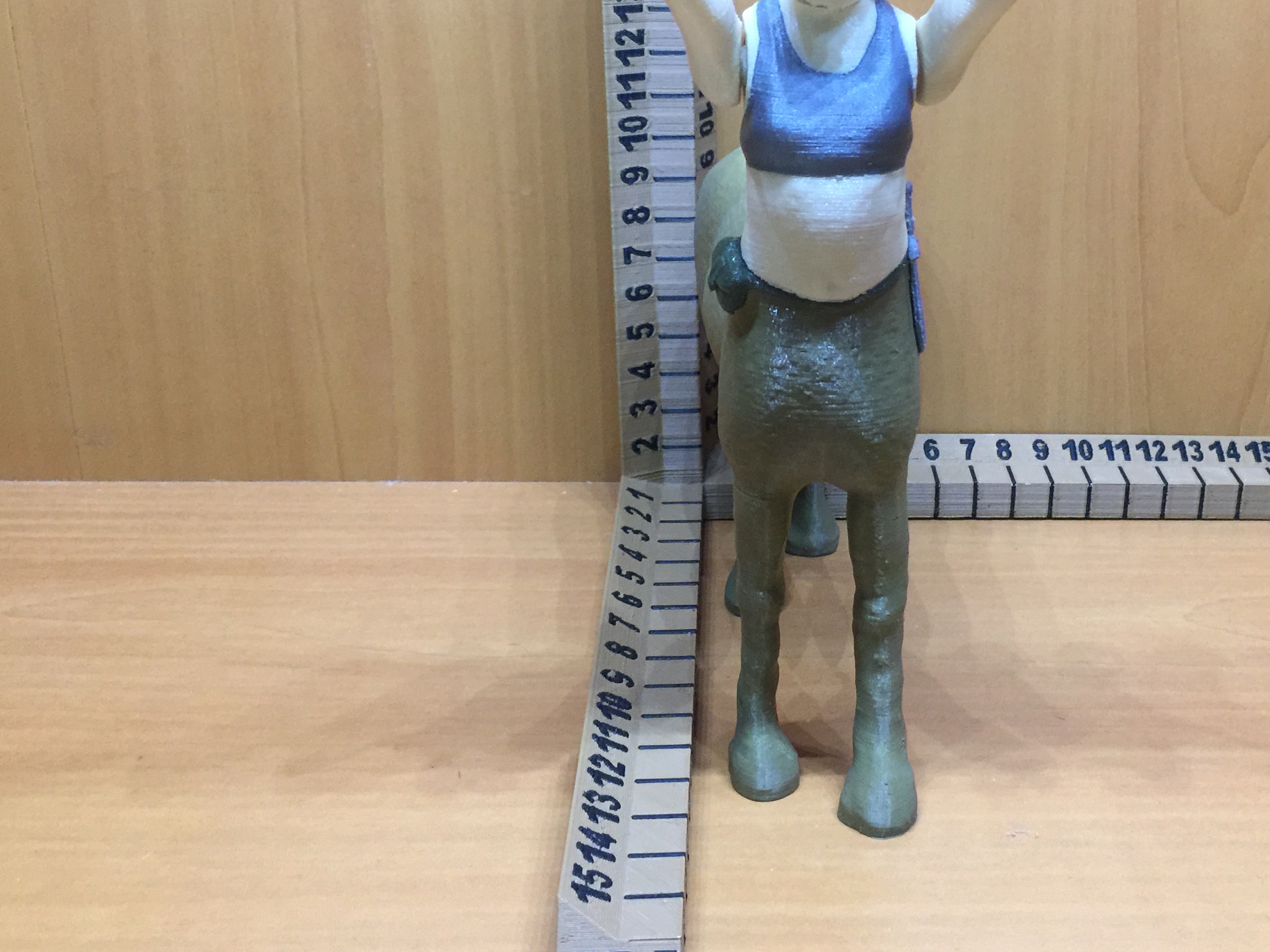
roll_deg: -2.4
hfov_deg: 44.1
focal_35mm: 42
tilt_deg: -22.0
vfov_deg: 34.1
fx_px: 1541
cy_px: 331
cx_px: 850
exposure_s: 1/15
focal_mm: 4.15
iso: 100
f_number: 2.2
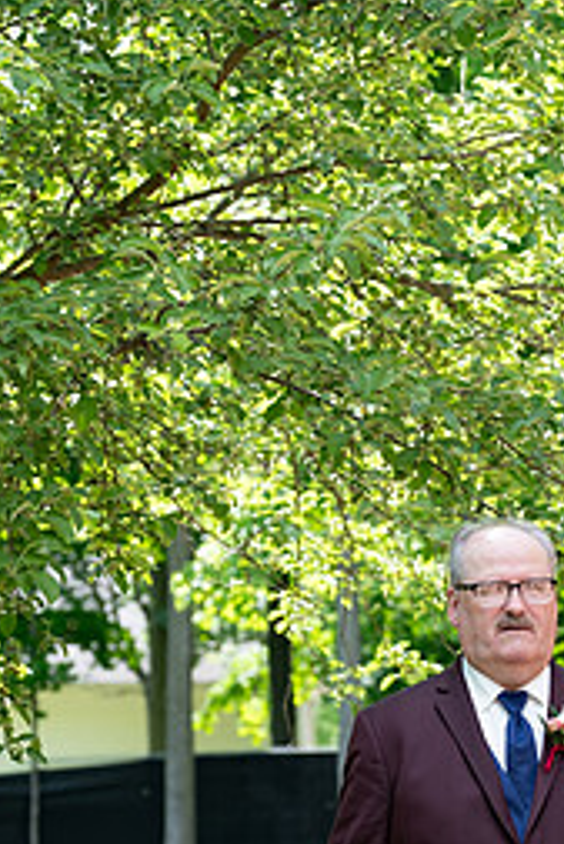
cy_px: 661
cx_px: 487
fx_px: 3966
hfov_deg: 8.1
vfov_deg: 12.1
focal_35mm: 169
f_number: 3.6
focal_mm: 63.4
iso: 250
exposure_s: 1/250
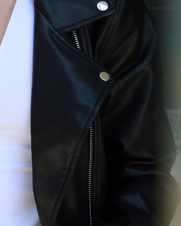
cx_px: -55
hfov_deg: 6.2
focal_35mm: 246
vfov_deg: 7.8
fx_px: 1651
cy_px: 74
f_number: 7.1
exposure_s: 1/200
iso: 200
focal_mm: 55
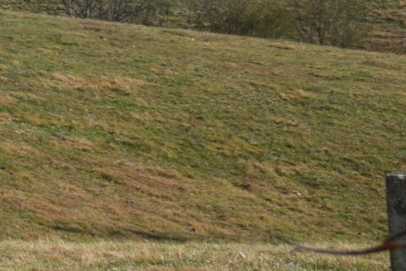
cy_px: -202
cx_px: -831
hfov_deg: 7.5
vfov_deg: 5.7
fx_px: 2684
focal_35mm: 238
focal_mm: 26
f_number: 10
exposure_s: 1/400
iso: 200
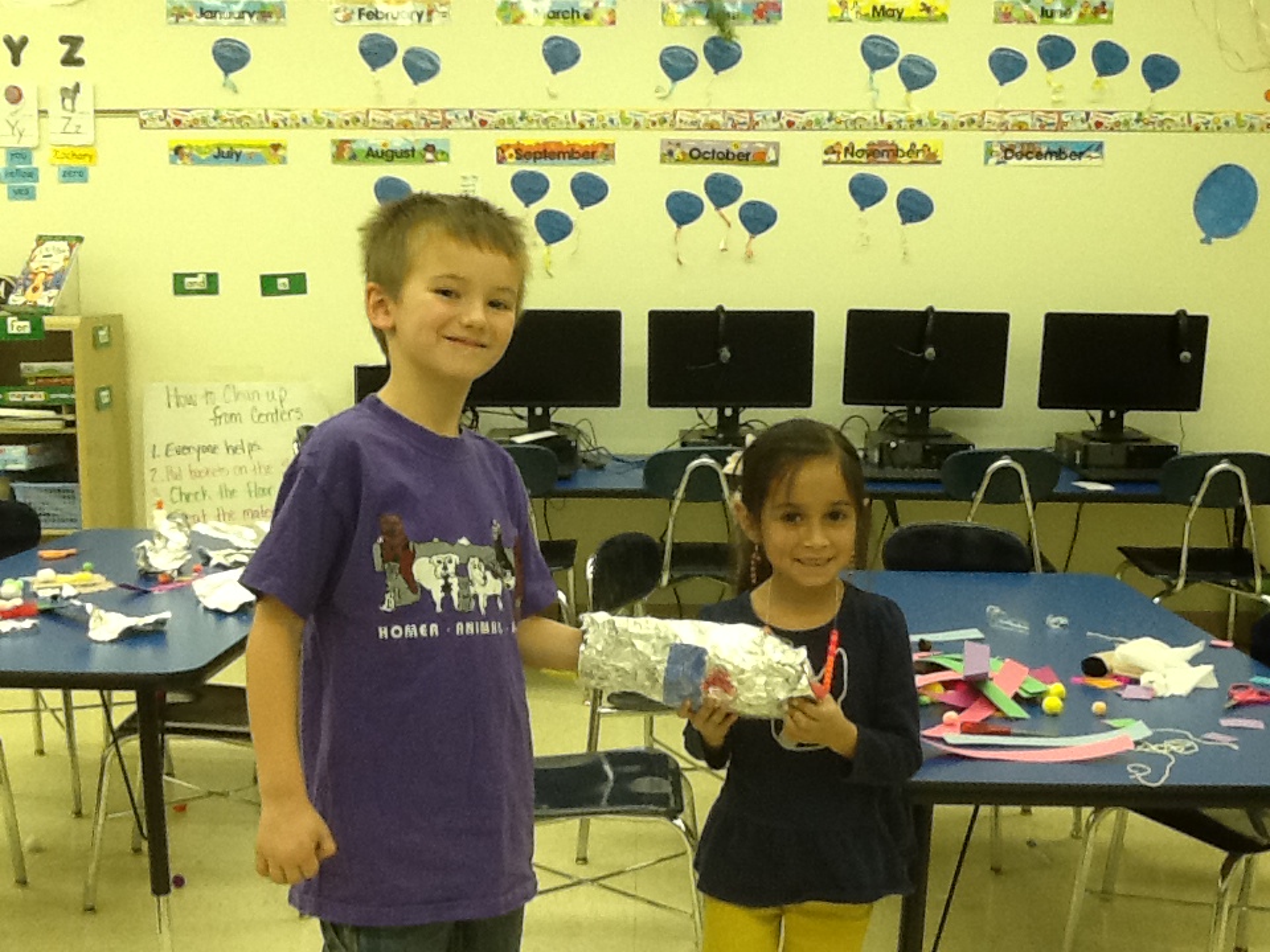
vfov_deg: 32.9
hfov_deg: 42.9
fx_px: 1614
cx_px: 635
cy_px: 476
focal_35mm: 44
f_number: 2.4
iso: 100
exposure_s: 1/30
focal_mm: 2.03
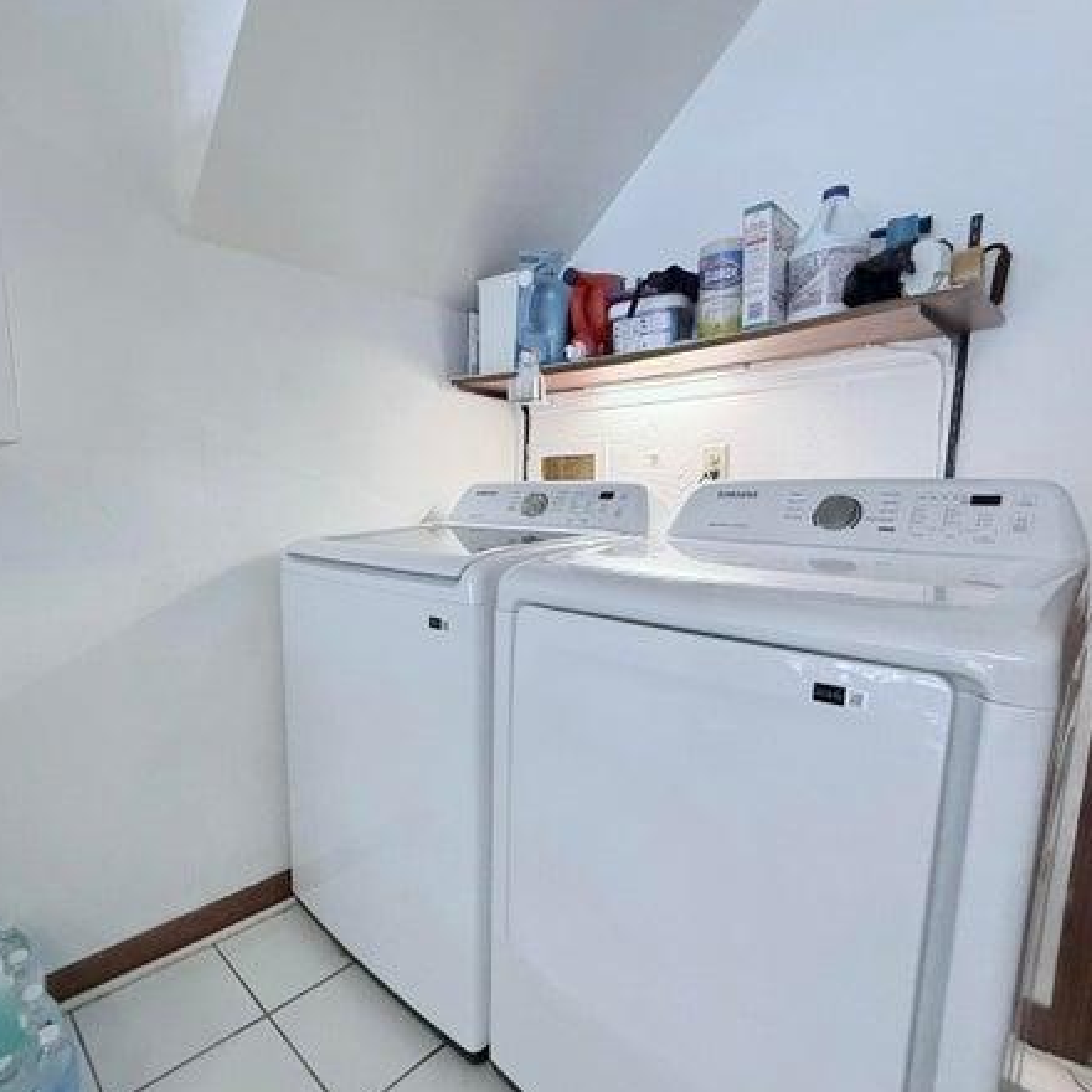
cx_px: 459
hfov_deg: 80.1
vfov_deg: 80.6
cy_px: 586
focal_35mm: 18
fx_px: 642
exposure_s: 1/120
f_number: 2.2
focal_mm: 2.22
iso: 500
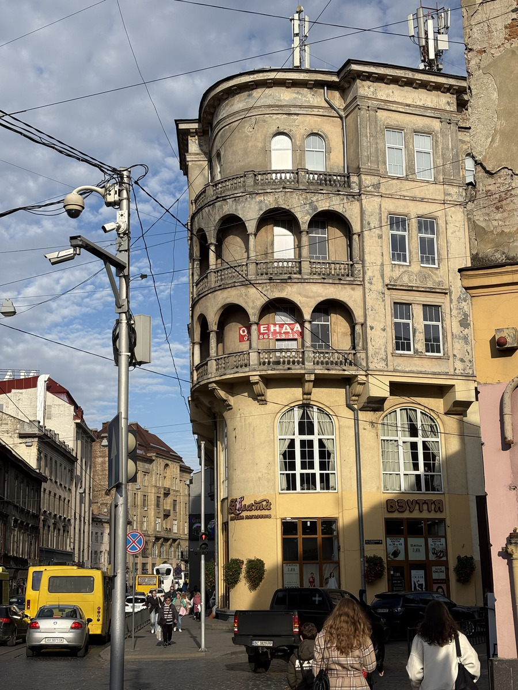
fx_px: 1038
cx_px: 259
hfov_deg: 28.0
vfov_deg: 36.8
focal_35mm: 52
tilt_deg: +13.2
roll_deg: +1.1
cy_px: 345
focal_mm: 5.96
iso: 32
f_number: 1.6
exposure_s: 1/3125
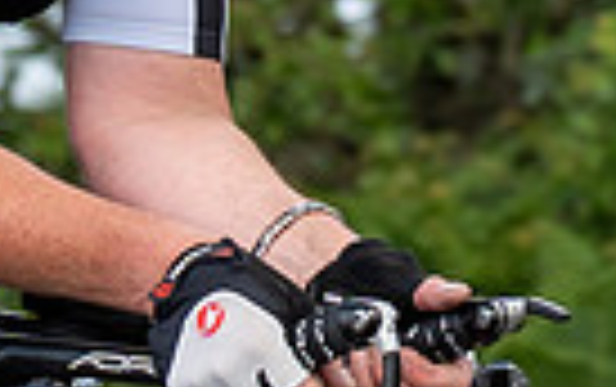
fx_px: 14472
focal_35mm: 861
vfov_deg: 1.5
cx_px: 90
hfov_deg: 2.4
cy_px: 162
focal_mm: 72
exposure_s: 1/1000
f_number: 3.5
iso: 125
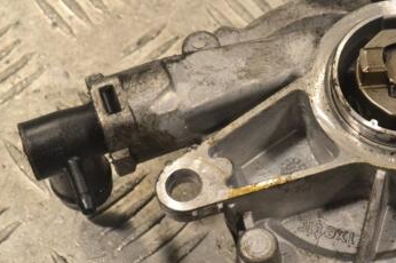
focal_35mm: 125
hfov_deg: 16.3
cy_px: 119
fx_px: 1374
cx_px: 319
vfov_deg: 10.9
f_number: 10
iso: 3200
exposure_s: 1/400
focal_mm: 48
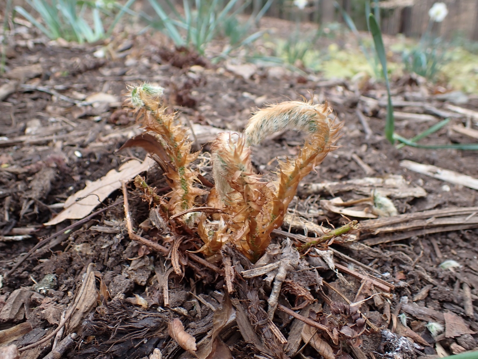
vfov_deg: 46.8
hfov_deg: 60.0
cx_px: 239
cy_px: 180
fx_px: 414
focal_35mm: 30
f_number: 2.3
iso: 100
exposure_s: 1/200
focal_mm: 5.4
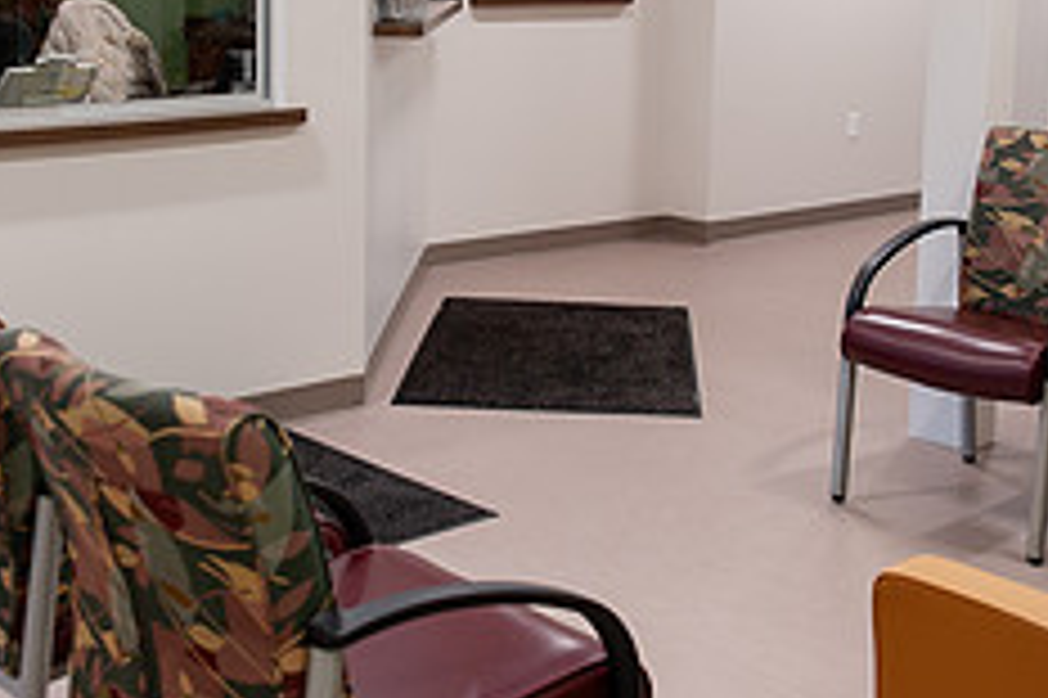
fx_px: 1774
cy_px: 140
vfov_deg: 21.9
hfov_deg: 32.9
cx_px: 486
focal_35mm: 61
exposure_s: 1/160
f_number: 3.2
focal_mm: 24
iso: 640
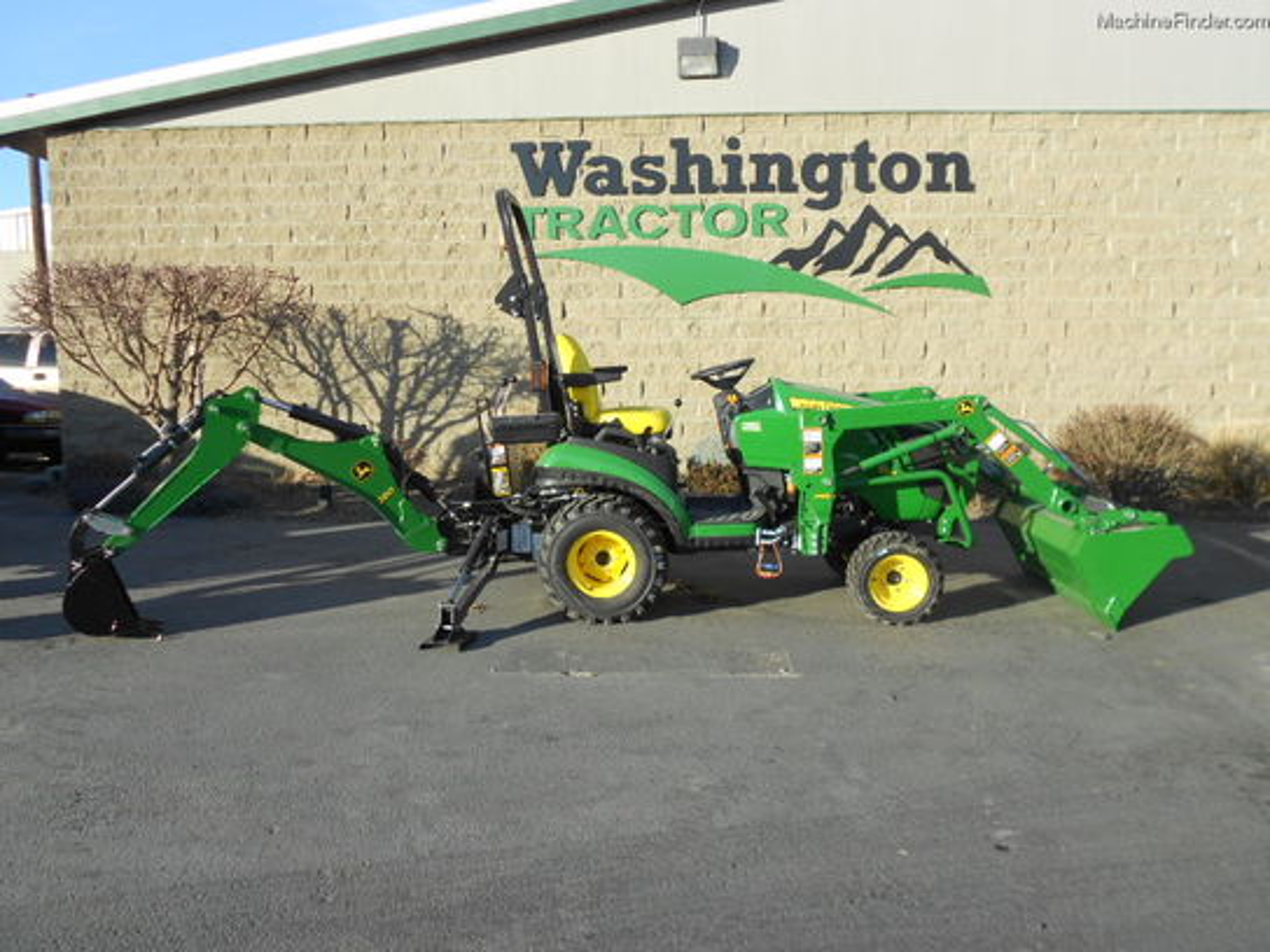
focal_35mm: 29
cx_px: 635
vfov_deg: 48.2
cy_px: 476
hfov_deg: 61.7
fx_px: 1064
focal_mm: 5.1
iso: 80
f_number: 3.4
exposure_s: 1/400
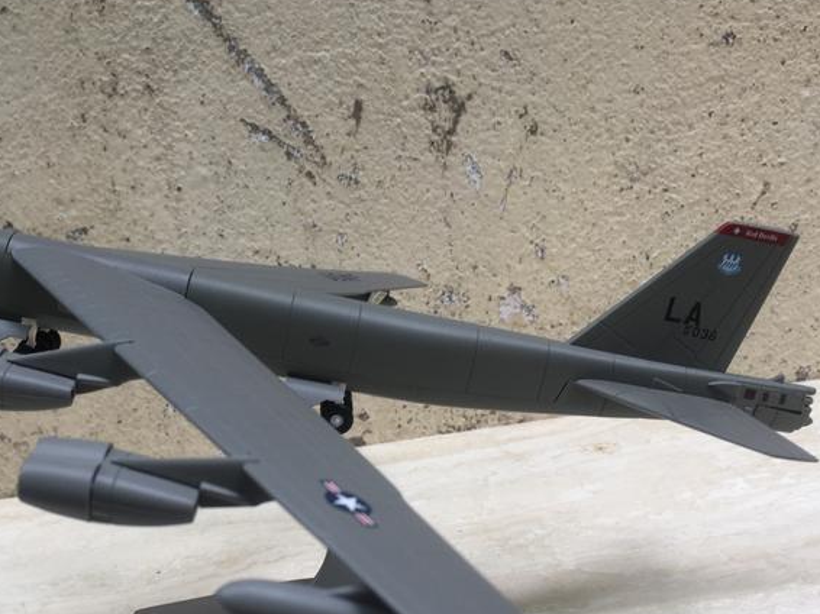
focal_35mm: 41
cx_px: 291
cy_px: 391
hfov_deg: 45.3
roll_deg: +8.4
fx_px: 971
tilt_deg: -13.3
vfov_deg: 34.9
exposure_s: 1/50
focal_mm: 4.15
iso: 32
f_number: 2.2
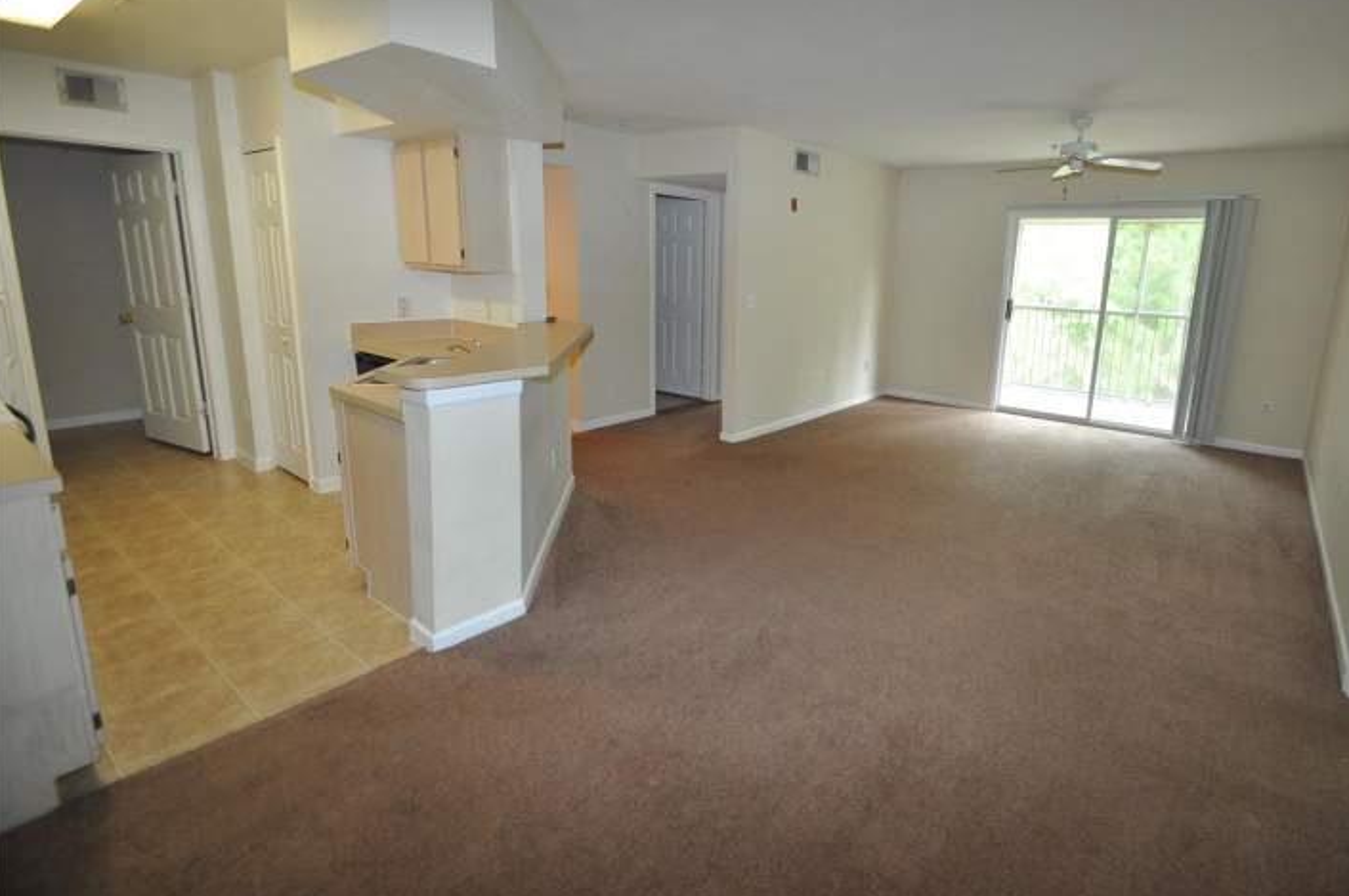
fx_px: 636
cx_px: 757
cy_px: 402
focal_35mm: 17
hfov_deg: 92.9
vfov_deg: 70.1
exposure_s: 1/60
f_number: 4
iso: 800
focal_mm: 10
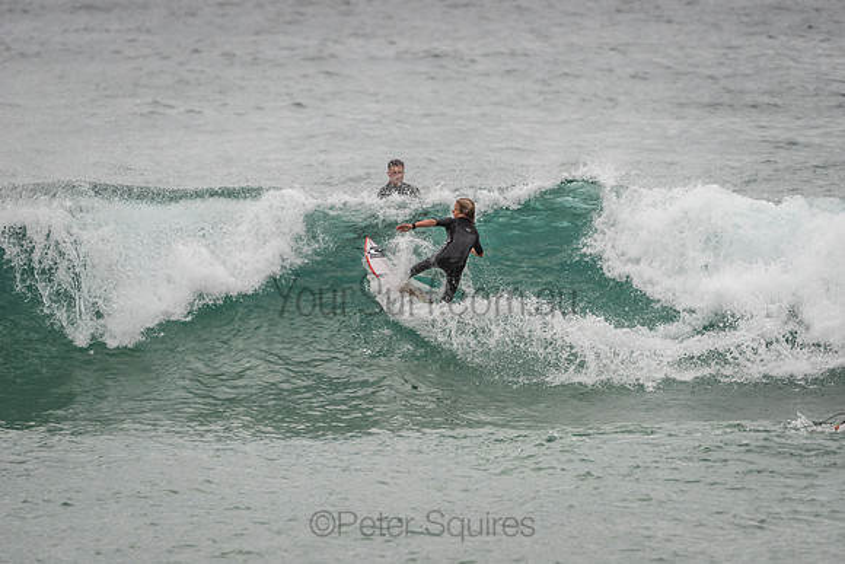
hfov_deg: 5.2
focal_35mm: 400
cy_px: 282
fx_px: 9391
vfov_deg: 3.4
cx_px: 422
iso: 250
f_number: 5.6
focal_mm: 400
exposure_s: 1/2000
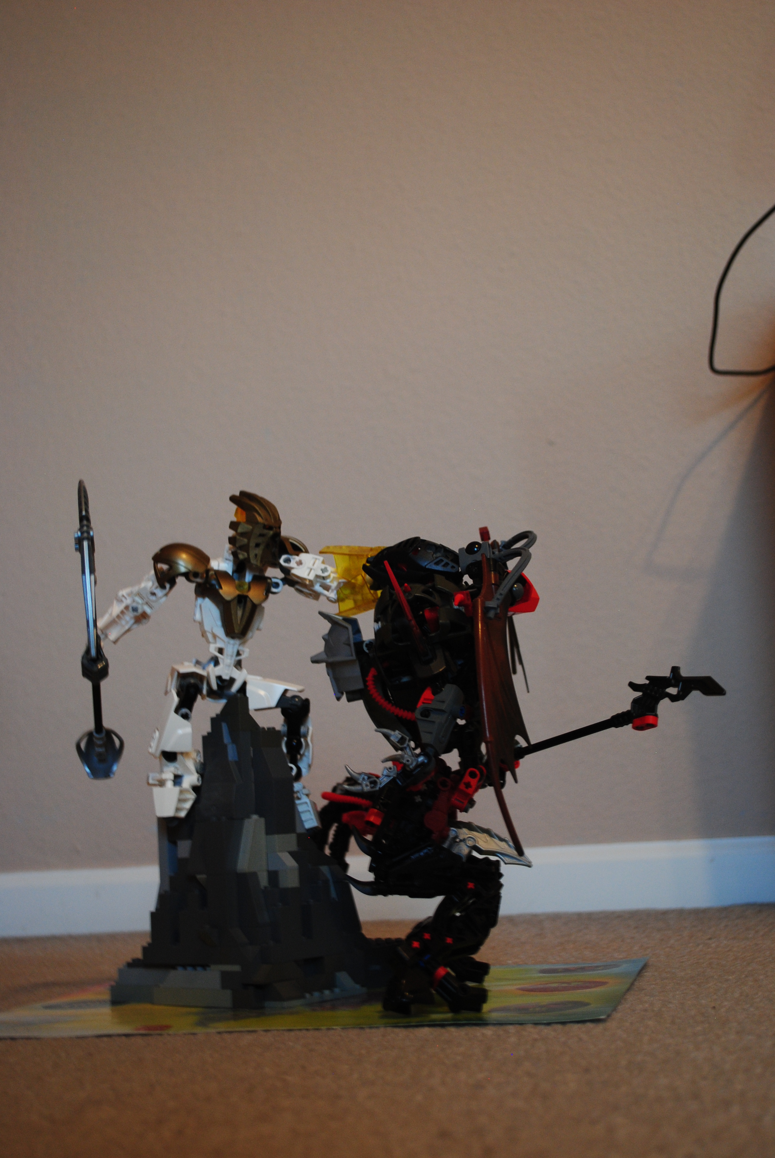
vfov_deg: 38.8
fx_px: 1642
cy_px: 579
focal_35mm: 51
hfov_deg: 26.6
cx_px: 388
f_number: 5
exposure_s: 1/4
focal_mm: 34
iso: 400
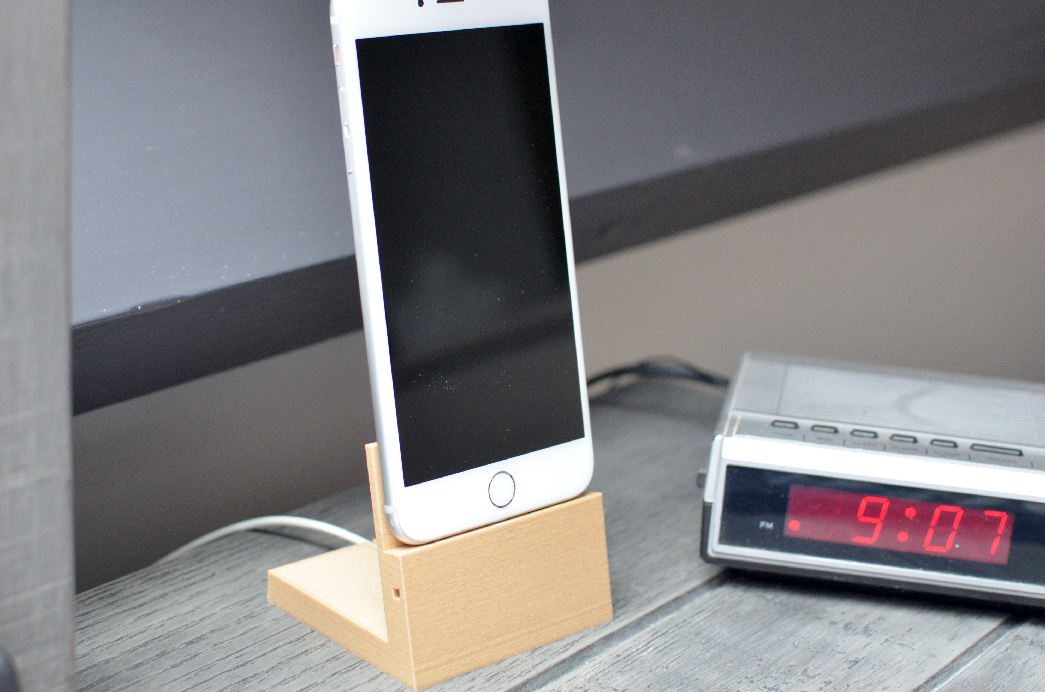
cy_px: 320
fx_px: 1872
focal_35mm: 65
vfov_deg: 20.9
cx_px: 467
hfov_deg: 31.2
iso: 1600
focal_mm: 35
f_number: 3.5
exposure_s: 1/50
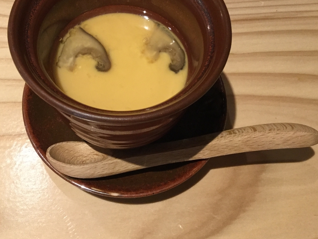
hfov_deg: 43.7
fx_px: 395
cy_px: 78
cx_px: 134
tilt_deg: -61.7
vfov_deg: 33.3
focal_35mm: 43
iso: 160
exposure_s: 1/30
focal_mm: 3.3
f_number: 2.4
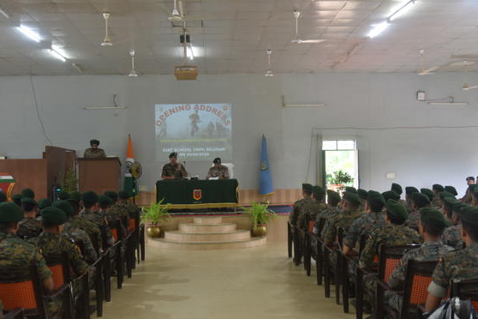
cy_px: 159
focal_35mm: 43
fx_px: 571
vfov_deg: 31.2
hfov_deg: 45.4
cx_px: 239
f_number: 4
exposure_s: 1/60
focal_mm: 40
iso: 1100
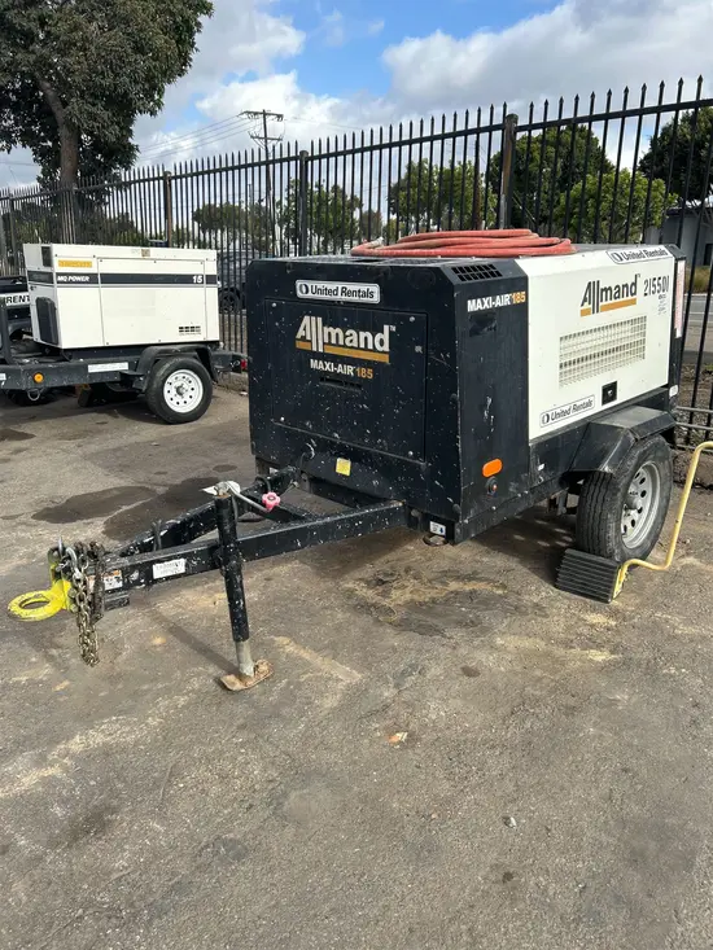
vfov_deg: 67.3
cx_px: 356
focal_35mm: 26
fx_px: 714
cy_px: 475
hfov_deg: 53.1
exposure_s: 1/1934
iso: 50
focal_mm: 5.7
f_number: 1.5
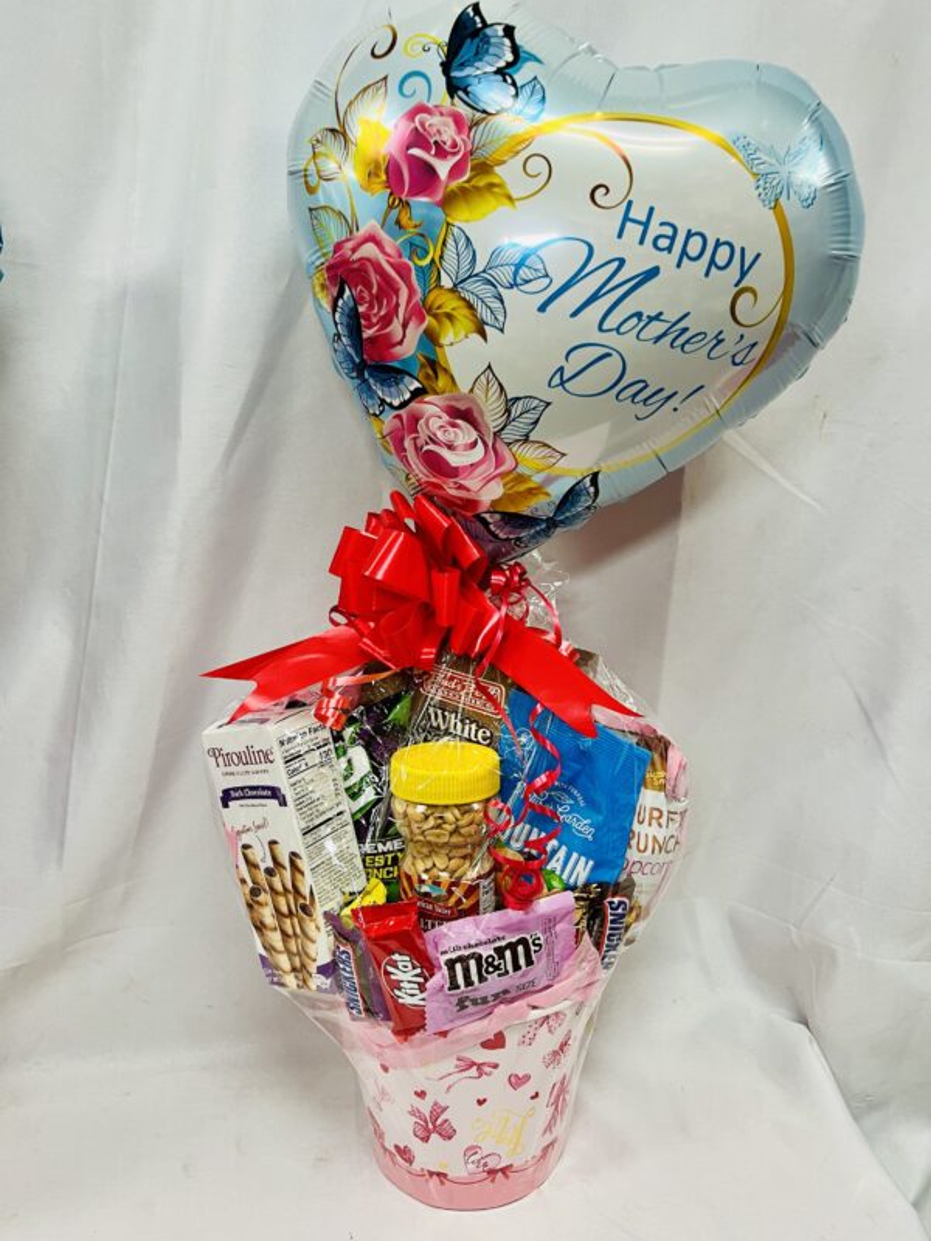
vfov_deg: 67.3
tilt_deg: -13.0
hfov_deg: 53.1
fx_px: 932
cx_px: 466
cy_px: 620
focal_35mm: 26
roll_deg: +0.0
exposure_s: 1/60
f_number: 1.5
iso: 125
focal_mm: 5.7
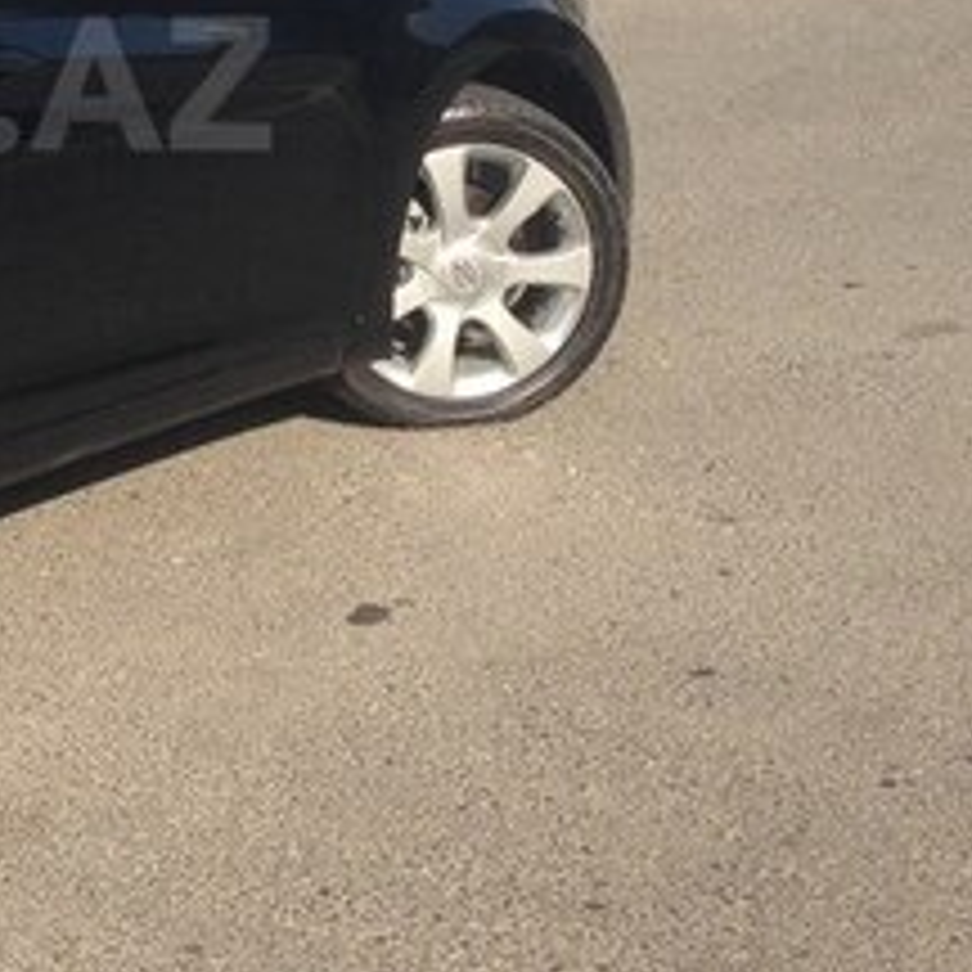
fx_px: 2827
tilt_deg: -9.9
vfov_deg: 19.1
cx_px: -189
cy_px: 83
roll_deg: +2.3
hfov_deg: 18.5
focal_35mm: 89
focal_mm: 4.12
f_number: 2.4
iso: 50
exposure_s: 1/1063
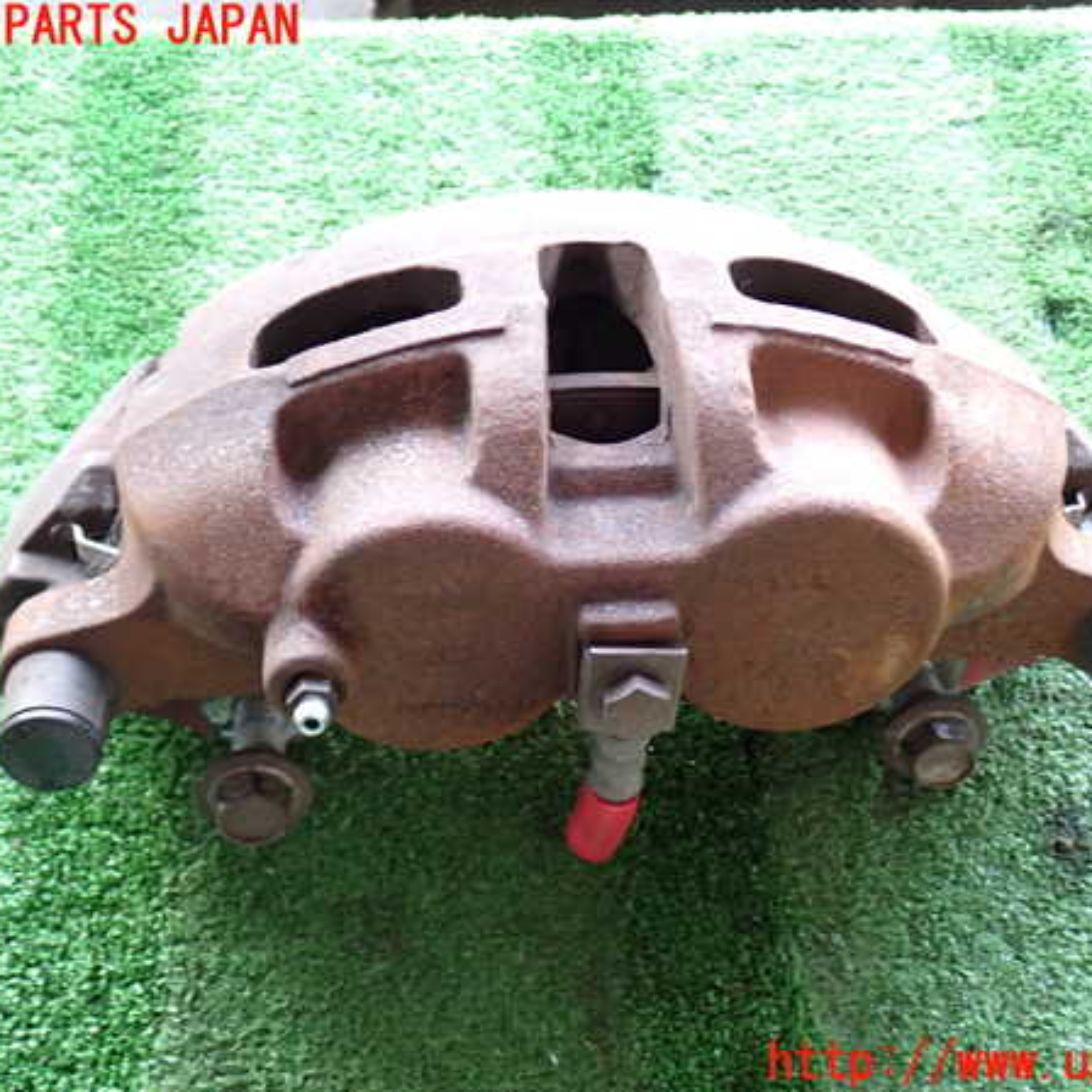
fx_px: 1606
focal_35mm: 45
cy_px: 546
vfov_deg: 37.6
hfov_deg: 37.5
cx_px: 587
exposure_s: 1/40
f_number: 2.7
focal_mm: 6.83
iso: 400
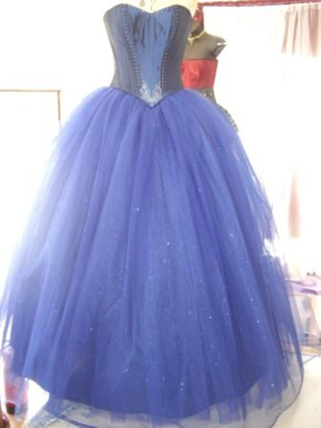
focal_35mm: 38
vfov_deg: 49.0
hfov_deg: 37.7
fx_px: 470
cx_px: 160
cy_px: 214
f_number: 2.8
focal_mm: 7.9
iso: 400
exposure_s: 1/40
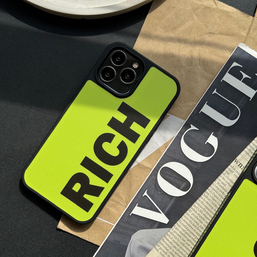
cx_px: 129
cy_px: 126
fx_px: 479
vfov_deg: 30.0
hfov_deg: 30.0
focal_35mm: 57
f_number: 1.78
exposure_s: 1/4608
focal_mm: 6.76
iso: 64
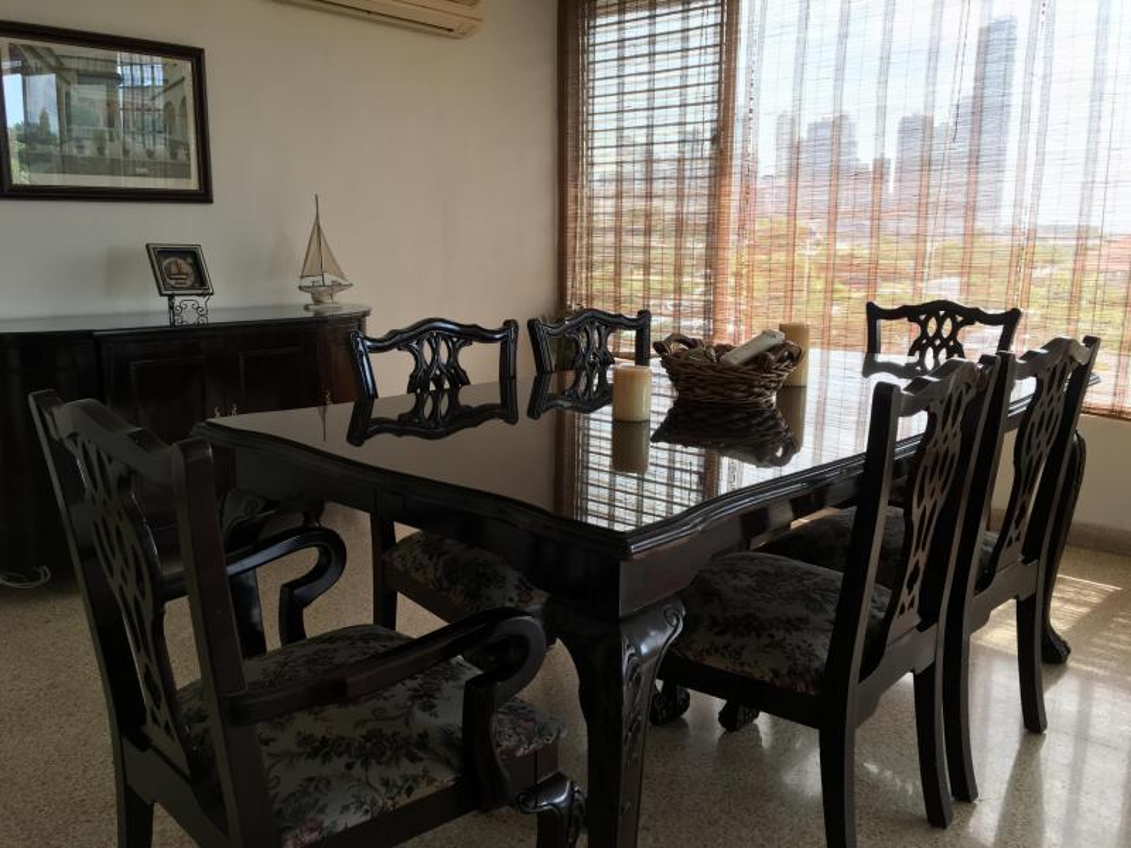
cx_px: 566
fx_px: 948
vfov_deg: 48.2
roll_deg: +0.3
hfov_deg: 61.7
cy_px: 424
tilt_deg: -11.5
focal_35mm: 29
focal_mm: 4.15
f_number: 2.2
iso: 40
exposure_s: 1/120
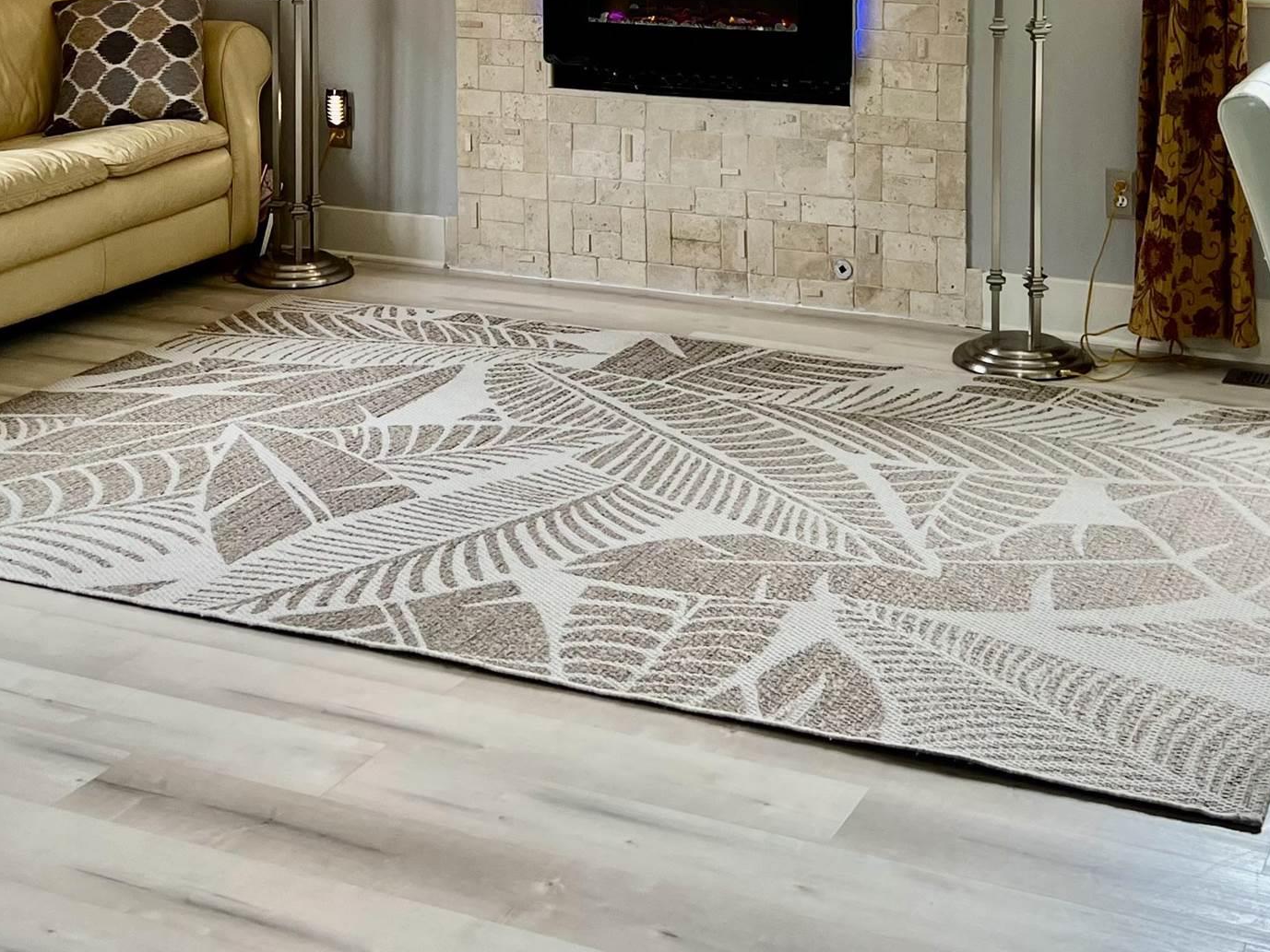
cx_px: 601
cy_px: -21
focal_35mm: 58
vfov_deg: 24.0
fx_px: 2128
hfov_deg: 33.2
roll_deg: +0.0
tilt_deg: -5.7
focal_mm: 5.7
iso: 80
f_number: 1.5
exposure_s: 1/120
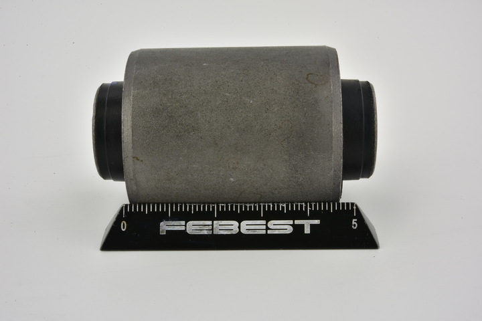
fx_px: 803
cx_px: 241
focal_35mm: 60
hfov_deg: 33.4
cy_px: 160
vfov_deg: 22.6
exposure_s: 1/2.5
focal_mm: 60
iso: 64
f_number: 32
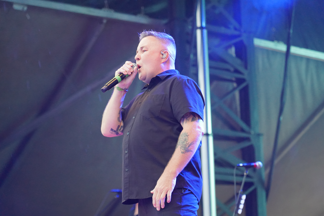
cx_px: 162
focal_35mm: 105
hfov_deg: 19.5
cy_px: 108
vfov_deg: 13.0
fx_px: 945
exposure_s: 1/160
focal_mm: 105
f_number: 4
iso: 8000
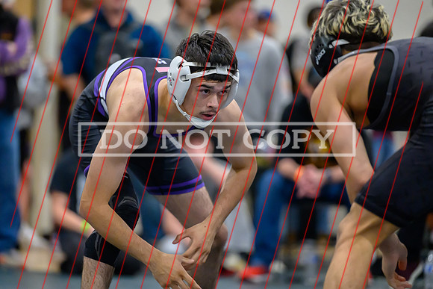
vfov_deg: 6.1
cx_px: 193
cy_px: 148
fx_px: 2693
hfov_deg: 9.2
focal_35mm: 224
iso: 6400
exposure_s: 1/640
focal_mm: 200
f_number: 2.8
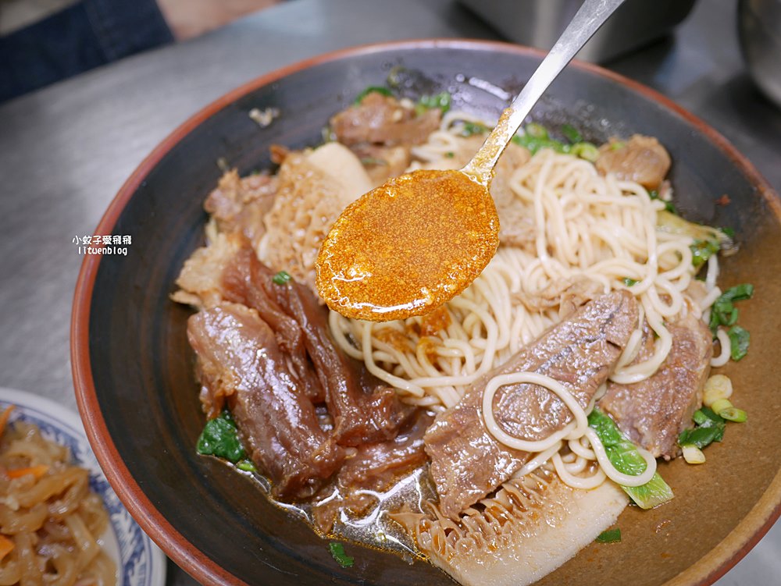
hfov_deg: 63.4
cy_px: 293
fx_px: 632
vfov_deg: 49.8
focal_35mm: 28
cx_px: 390
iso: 200
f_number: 2.5
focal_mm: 14
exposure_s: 1/60
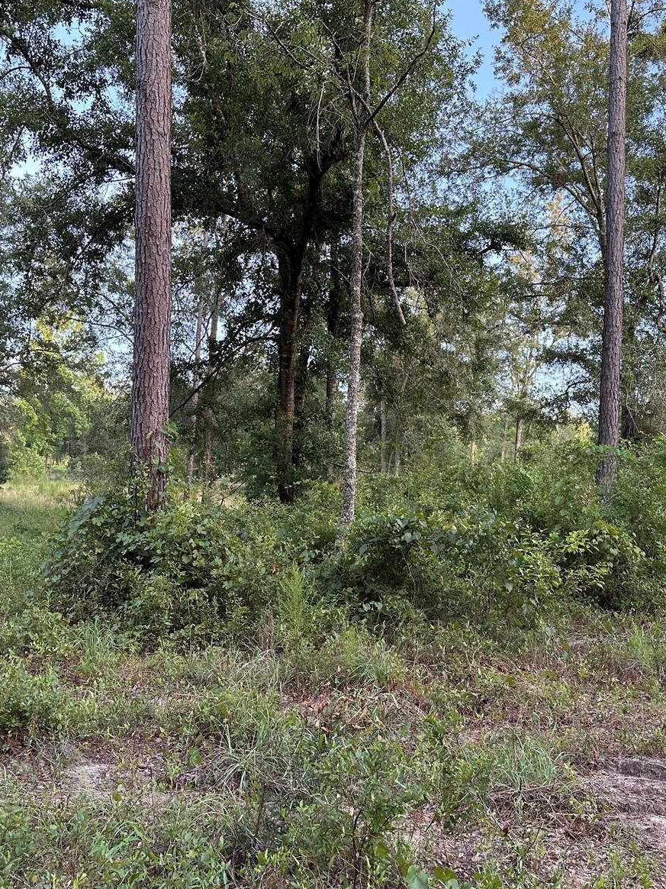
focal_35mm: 33
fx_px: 847
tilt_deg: -0.3
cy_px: 448
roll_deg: -1.4
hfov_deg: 42.9
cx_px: 371
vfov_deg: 55.4
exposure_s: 1/171
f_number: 1.78
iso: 100
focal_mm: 6.86
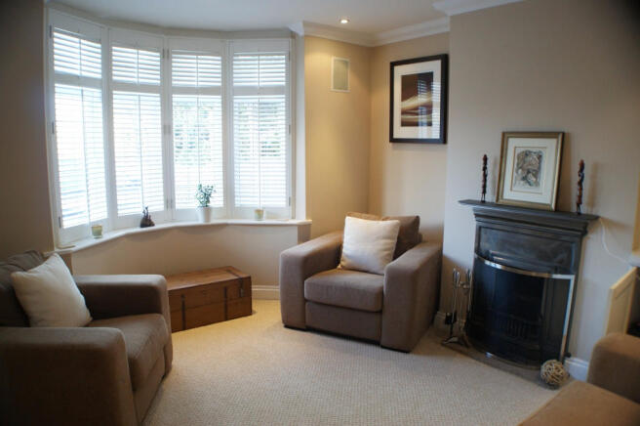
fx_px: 533
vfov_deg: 43.5
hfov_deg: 62.0
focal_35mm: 30
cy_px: 213
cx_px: 320
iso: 400
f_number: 3.5
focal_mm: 20
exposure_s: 1/30
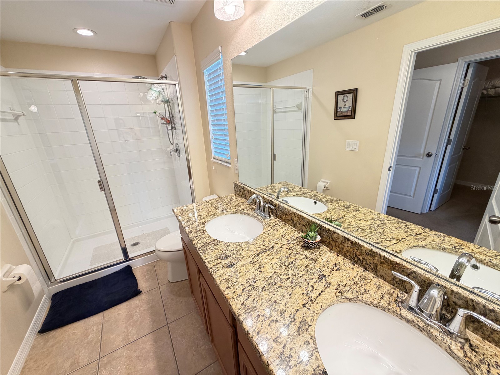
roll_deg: +3.6
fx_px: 202
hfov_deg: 102.1
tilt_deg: -18.2
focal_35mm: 14
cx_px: 250
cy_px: 188
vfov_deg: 85.7
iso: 200
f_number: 2.2
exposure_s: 1/60
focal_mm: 2.22
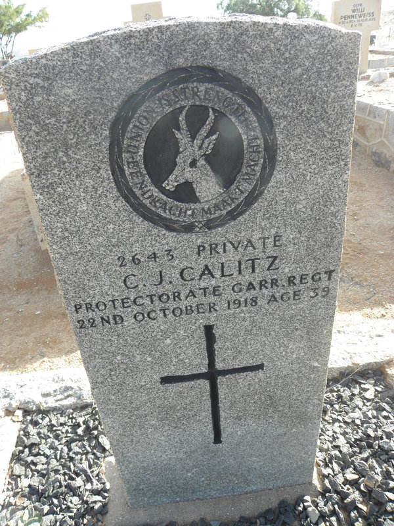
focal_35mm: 26
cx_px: 197
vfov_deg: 67.3
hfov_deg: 53.1
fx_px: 395
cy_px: 263
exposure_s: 1/60
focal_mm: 4.6
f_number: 4.5
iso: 64
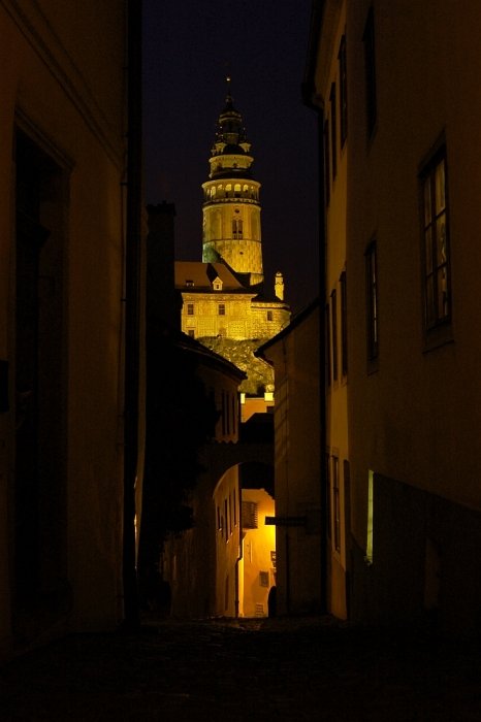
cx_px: 240
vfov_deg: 38.9
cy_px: 361
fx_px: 1023
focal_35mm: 51
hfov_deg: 26.5
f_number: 7.1
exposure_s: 1
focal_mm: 34
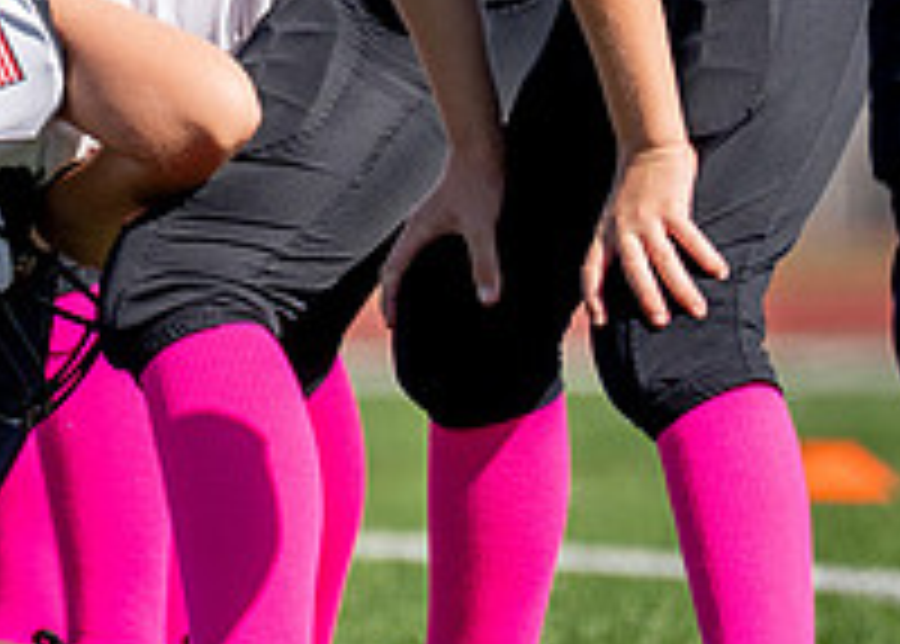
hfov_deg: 1.9
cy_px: -64
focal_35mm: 1065
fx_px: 27231
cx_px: -74
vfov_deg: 1.4
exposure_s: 1/4000
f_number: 2.8
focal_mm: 200
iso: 160
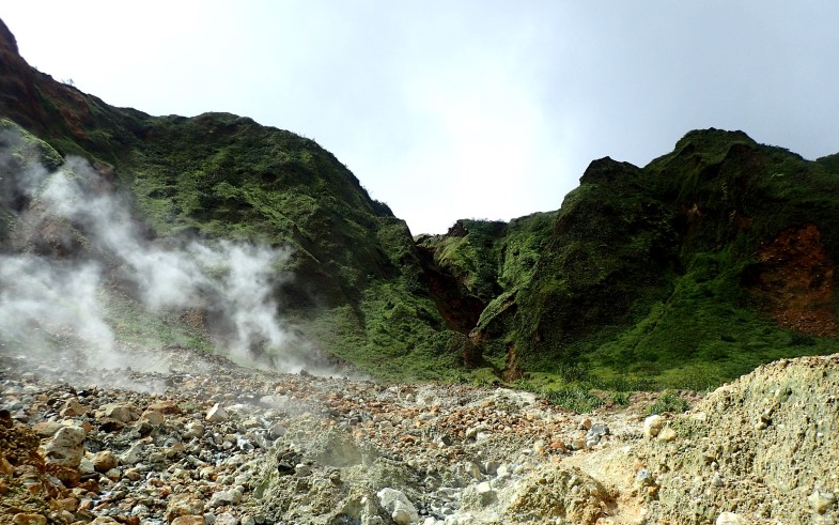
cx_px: 418
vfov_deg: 45.9
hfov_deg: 68.4
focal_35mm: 27
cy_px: 300
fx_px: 618
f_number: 8
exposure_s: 1/200
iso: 100
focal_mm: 4.5
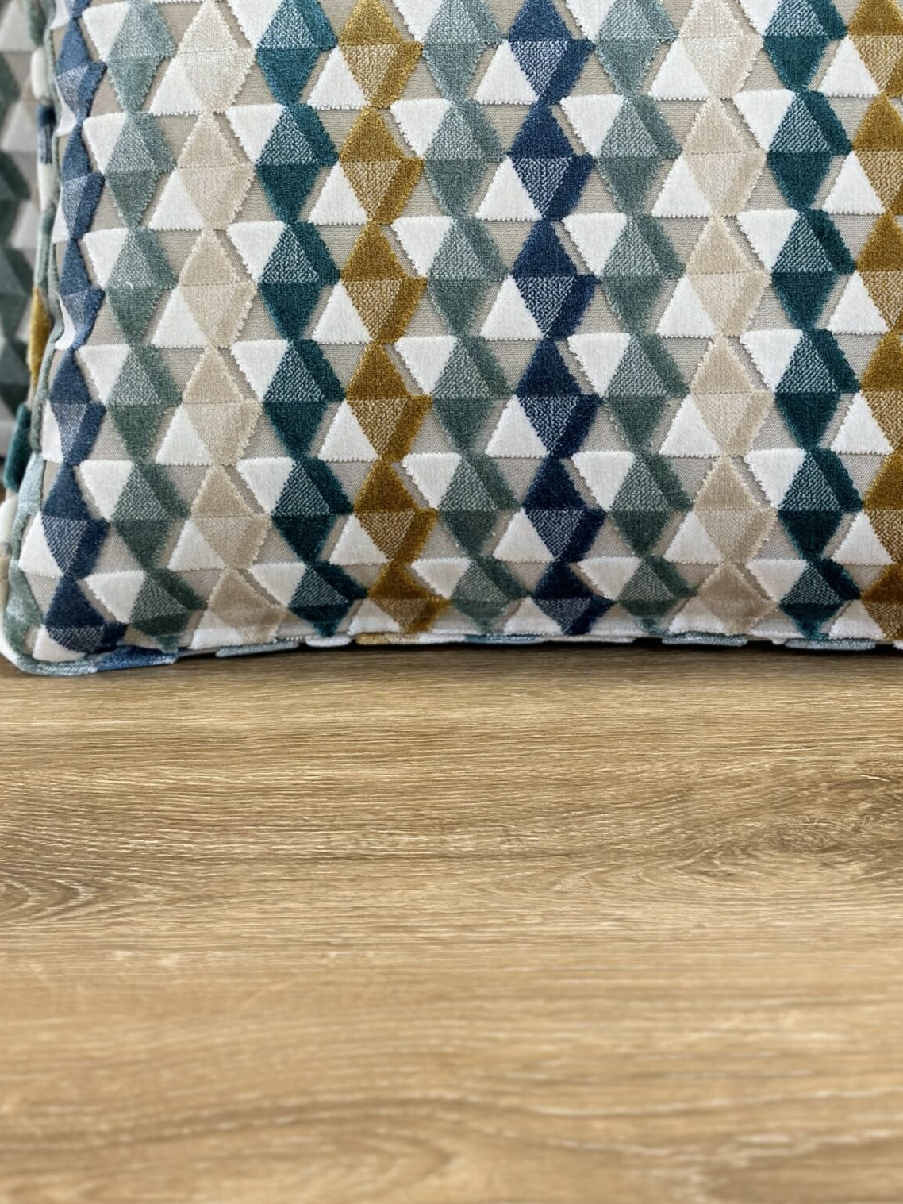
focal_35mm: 81
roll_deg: +2.0
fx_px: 2817
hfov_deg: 18.2
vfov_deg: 23.7
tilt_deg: -14.5
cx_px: 516
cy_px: 193
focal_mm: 6.86
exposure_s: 1/196
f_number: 1.78
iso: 80
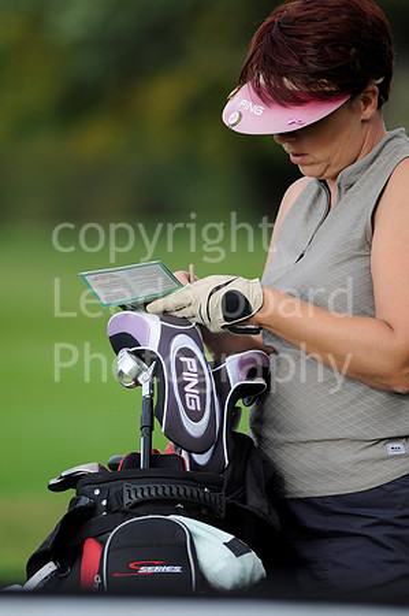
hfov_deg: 3.0
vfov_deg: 4.6
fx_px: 7686
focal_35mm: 450
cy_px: 308
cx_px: 204
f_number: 4
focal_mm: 300
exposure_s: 1/800
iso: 400
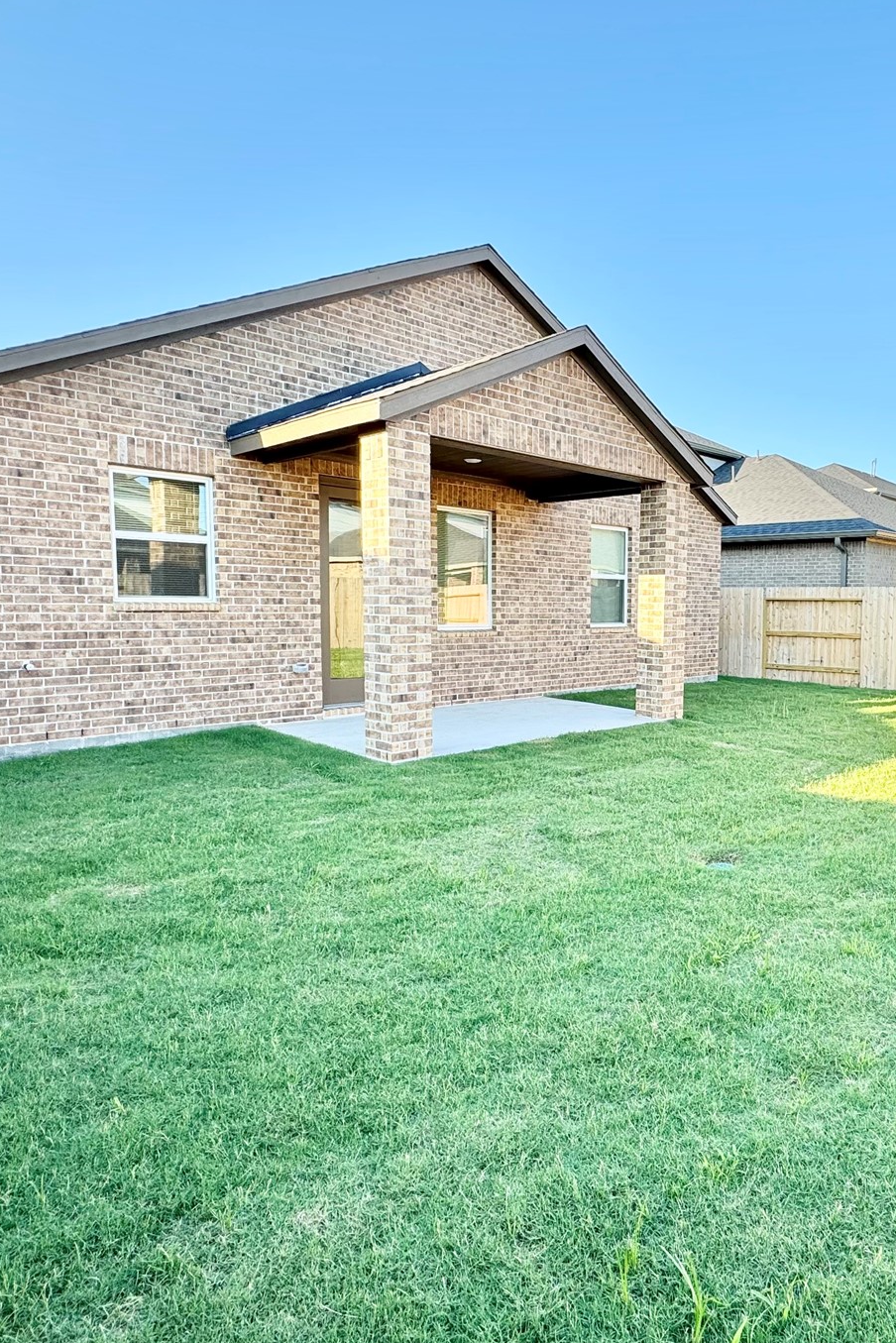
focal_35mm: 22
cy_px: 672
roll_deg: -1.0
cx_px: 643
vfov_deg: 78.6
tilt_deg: -5.2
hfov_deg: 55.2
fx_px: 821
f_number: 2.2
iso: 40
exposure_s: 1/185
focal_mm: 2.22
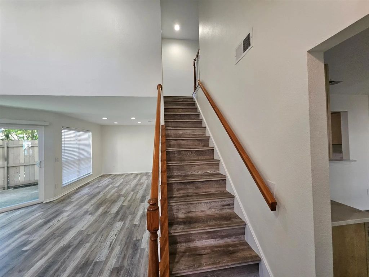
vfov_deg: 89.9
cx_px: 184
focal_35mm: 13
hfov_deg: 106.2
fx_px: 139
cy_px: 138
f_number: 2.2
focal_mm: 1.74
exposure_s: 1/60
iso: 160
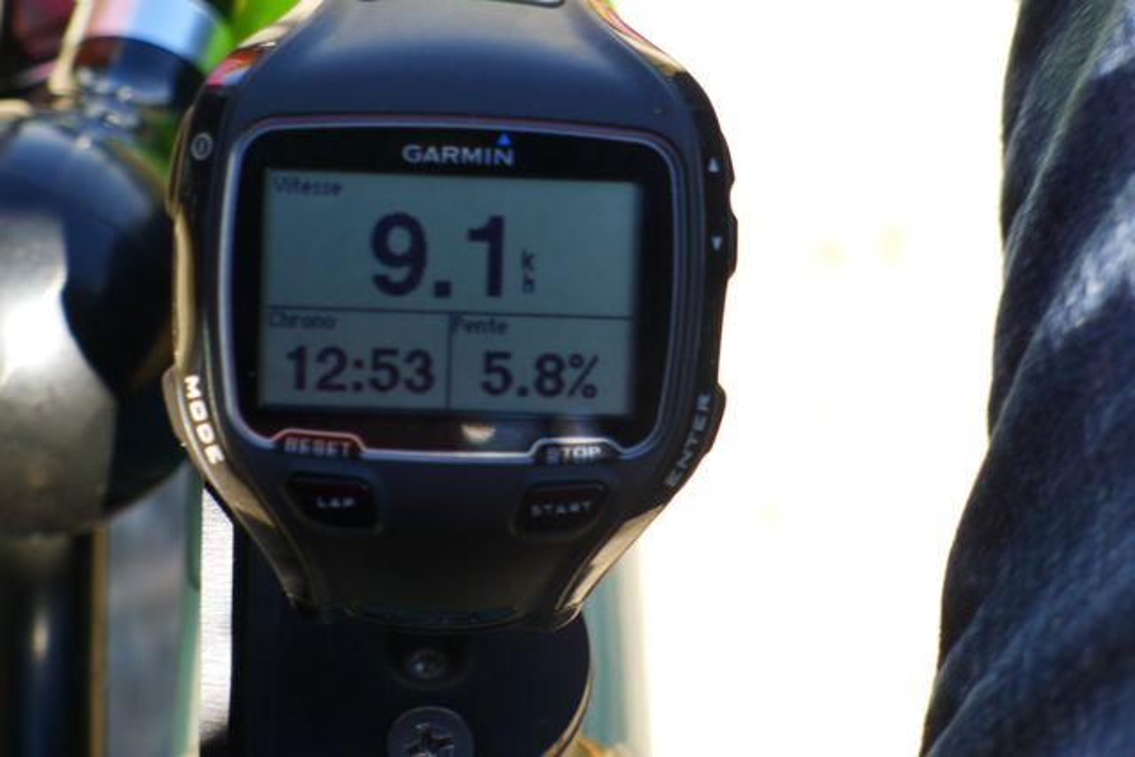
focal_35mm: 90
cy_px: 378
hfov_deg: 22.6
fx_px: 2838
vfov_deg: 15.2
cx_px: 568
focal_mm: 19.2
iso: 80
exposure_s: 1/200
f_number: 3.3
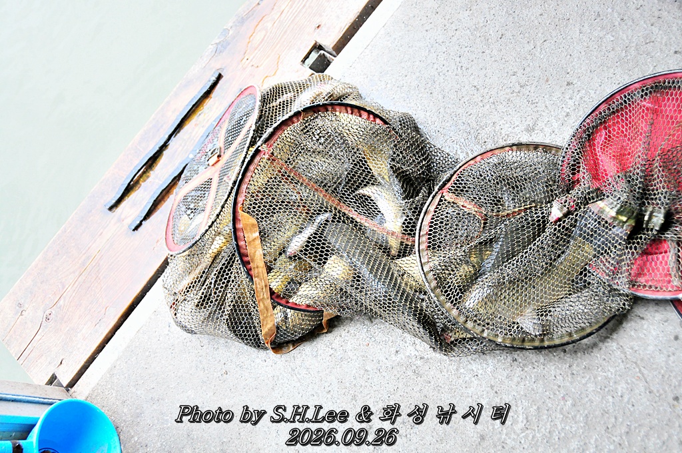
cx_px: 341
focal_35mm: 36
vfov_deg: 36.8
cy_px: 226
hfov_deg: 53.2
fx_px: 681
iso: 1600
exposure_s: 1/400
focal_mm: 24
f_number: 3.8
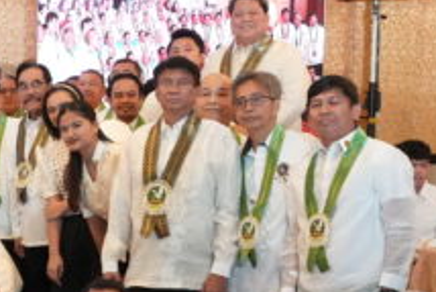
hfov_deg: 14.6
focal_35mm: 115
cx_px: -448
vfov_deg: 11.9
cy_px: 234
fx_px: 1394
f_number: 8
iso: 10000
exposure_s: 1/125
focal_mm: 24
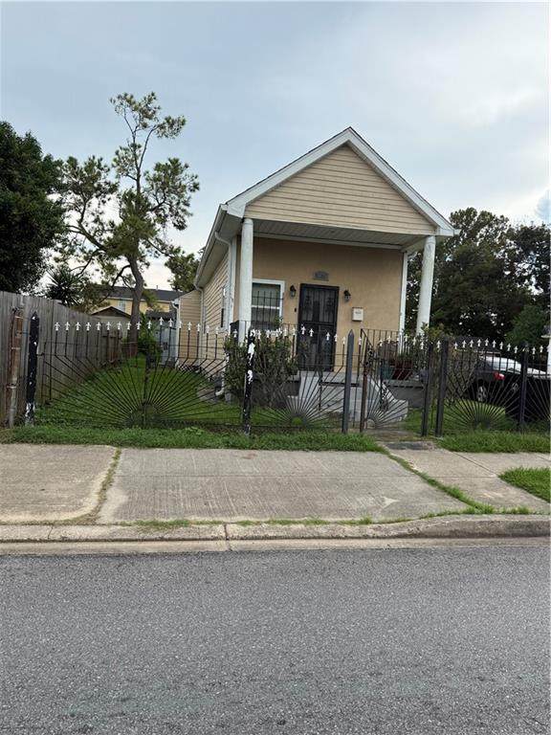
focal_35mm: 24
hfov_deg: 56.8
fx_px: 509
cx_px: 276
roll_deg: -2.9
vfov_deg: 71.6
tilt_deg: -0.3
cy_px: 368
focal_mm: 6.76
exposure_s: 1/1901
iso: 100
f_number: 1.78
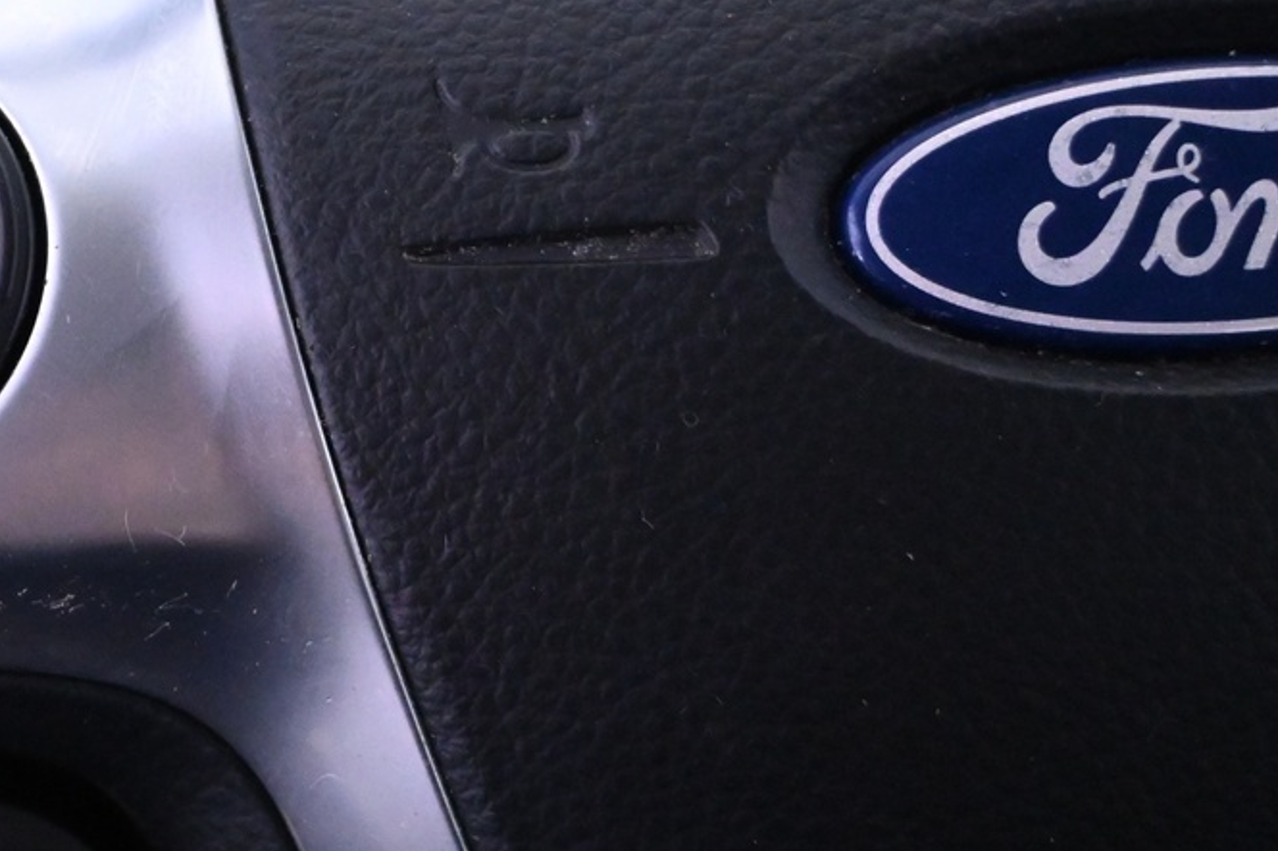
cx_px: -189
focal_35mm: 84
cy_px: 208
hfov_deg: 22.5
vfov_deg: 16.1
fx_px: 2988
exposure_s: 1/40
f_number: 4.2
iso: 4500
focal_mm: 23
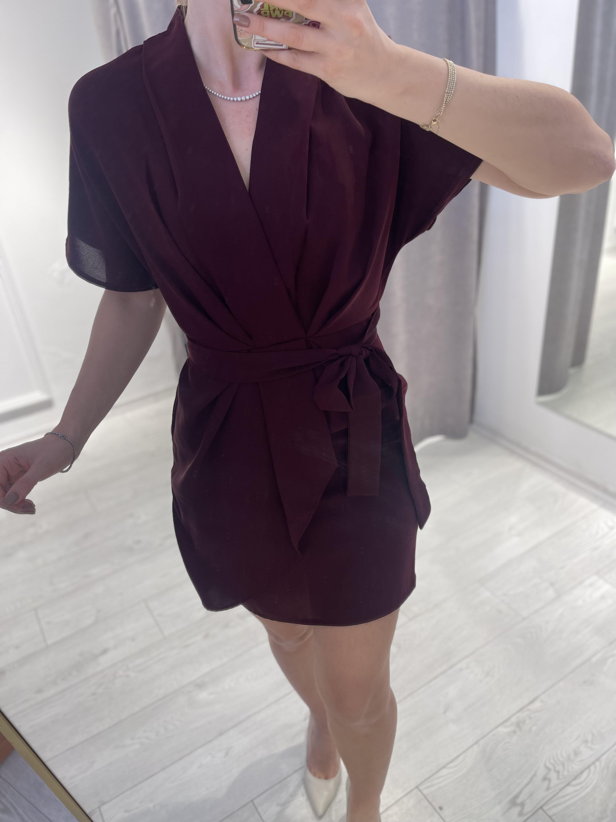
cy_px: 411
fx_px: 617
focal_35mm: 26
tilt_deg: -47.4
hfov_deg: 53.1
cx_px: 308
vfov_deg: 67.3
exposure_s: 1/100
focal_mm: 5.1
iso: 50
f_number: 1.6
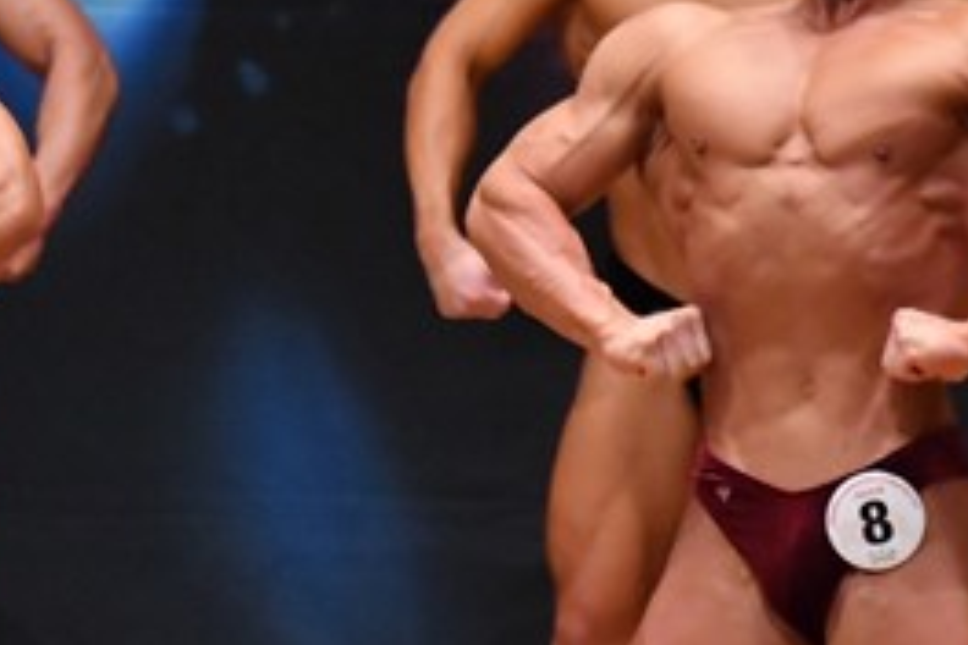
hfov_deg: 2.5
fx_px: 22504
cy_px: 550
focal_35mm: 837
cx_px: 79
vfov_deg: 1.6
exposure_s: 1/400
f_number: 5.6
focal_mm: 190
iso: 6400
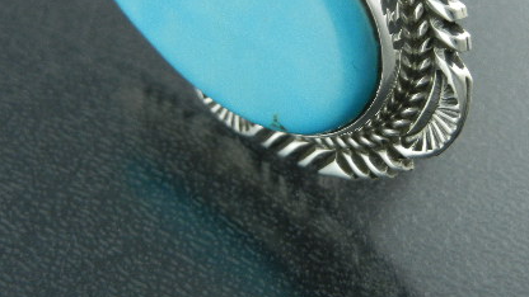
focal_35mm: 99
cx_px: 304
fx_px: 1389
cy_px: 38
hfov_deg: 21.6
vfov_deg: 12.2
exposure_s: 1/17.6
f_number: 4
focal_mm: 10.6
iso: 400
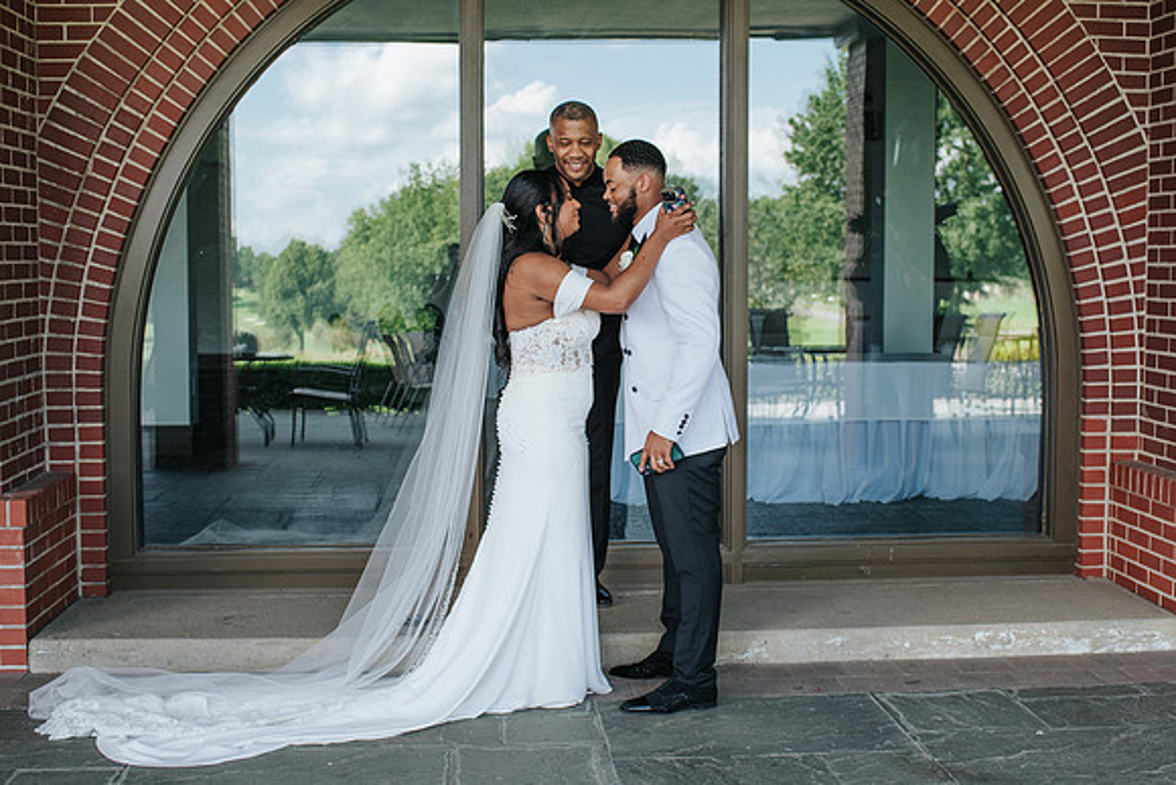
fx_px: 1561
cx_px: 588
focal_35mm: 48
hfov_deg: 41.3
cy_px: 363
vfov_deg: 28.2
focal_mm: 35
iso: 180
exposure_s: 1/200
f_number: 3.2
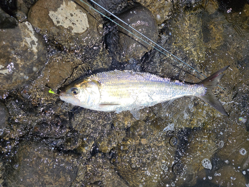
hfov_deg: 73.9
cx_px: 124
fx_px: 165
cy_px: 94
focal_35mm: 23
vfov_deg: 58.9
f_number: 1.8
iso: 25
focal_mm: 5.4
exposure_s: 1/3531
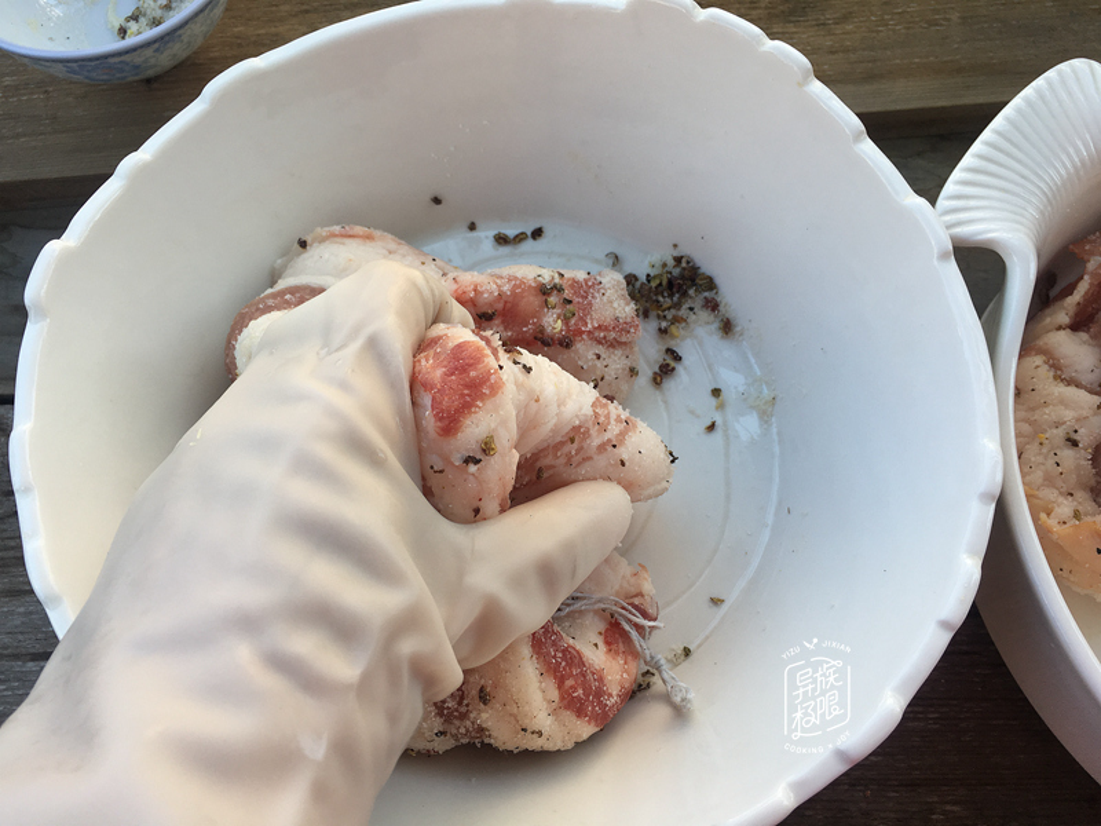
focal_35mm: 29
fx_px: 922
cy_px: 413
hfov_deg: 61.7
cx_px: 550
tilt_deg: -68.1
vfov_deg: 48.2
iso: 25
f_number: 2.2
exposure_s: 1/160
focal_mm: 4.15
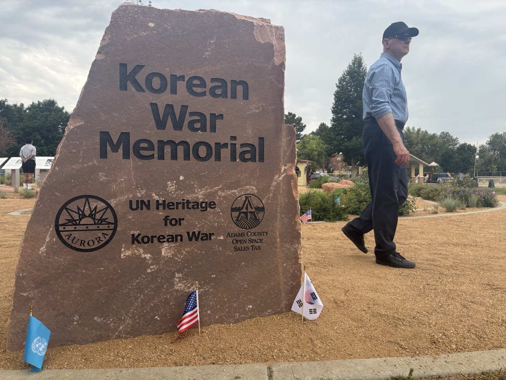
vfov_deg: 53.1
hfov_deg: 67.3
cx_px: 253
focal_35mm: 26
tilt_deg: -2.4
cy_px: 190
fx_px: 380
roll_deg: -0.6
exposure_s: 1/747
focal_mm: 5.96
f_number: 1.6
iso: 50
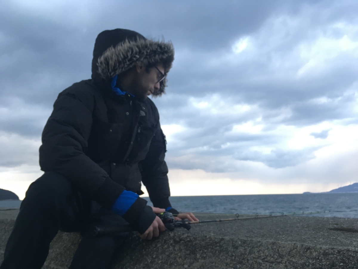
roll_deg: +0.8
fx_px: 300
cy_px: 134
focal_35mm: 29
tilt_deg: +13.1
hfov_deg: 61.7
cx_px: 179
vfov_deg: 48.2
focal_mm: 4.15
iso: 80
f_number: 2.2
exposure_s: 1/30
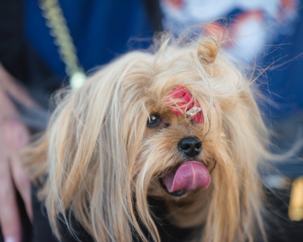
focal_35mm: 226
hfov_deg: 8.6
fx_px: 2026
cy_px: 121
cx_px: 175
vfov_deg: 6.8
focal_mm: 200
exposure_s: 1/1250
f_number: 2.8
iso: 560
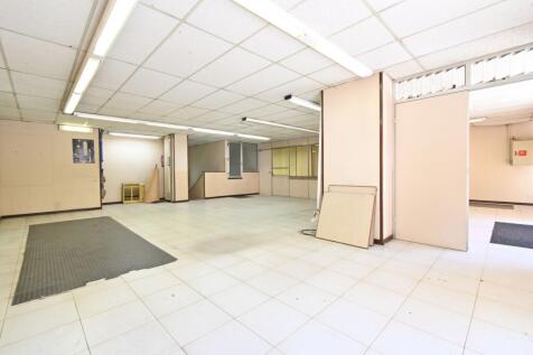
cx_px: 266
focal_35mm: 15
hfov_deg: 100.4
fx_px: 222
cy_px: 178
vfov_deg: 77.3
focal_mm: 10
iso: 100
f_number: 22
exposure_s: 3
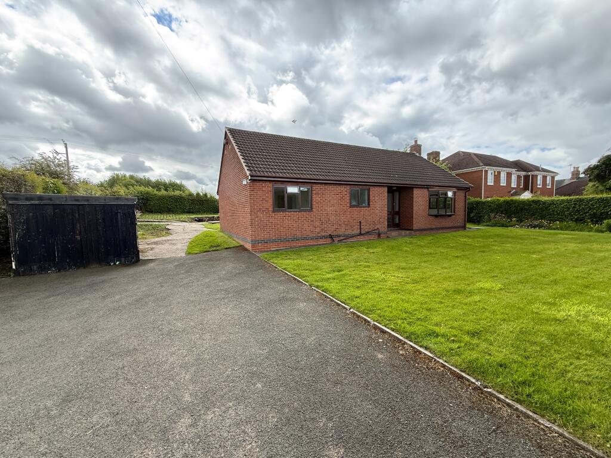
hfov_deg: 102.1
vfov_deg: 85.7
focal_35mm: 14
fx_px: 247
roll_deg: +1.0
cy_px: 229
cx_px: 306
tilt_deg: -3.3
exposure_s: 1/319
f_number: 2.2
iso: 64
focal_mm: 2.22
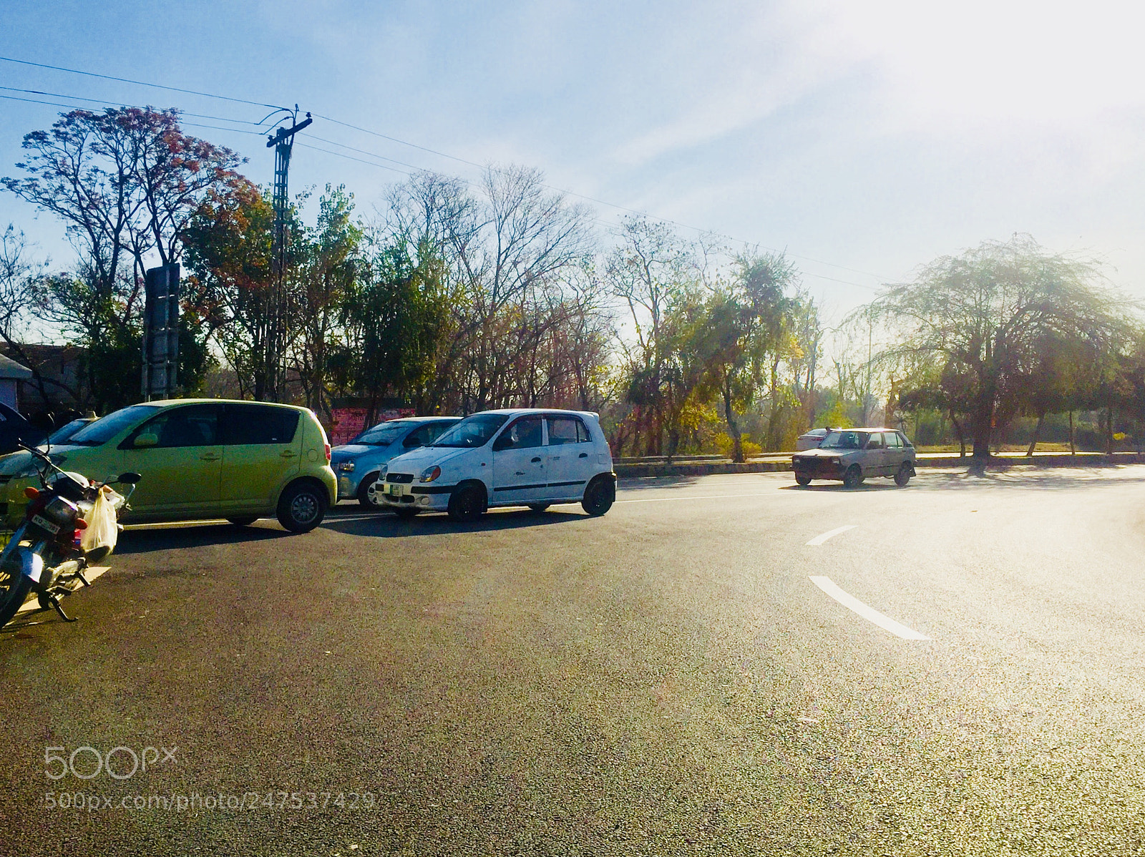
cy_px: 428
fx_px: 959
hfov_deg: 61.7
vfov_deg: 48.2
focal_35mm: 29
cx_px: 572
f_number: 2.2
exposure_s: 1/5650
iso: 32
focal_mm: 4.15
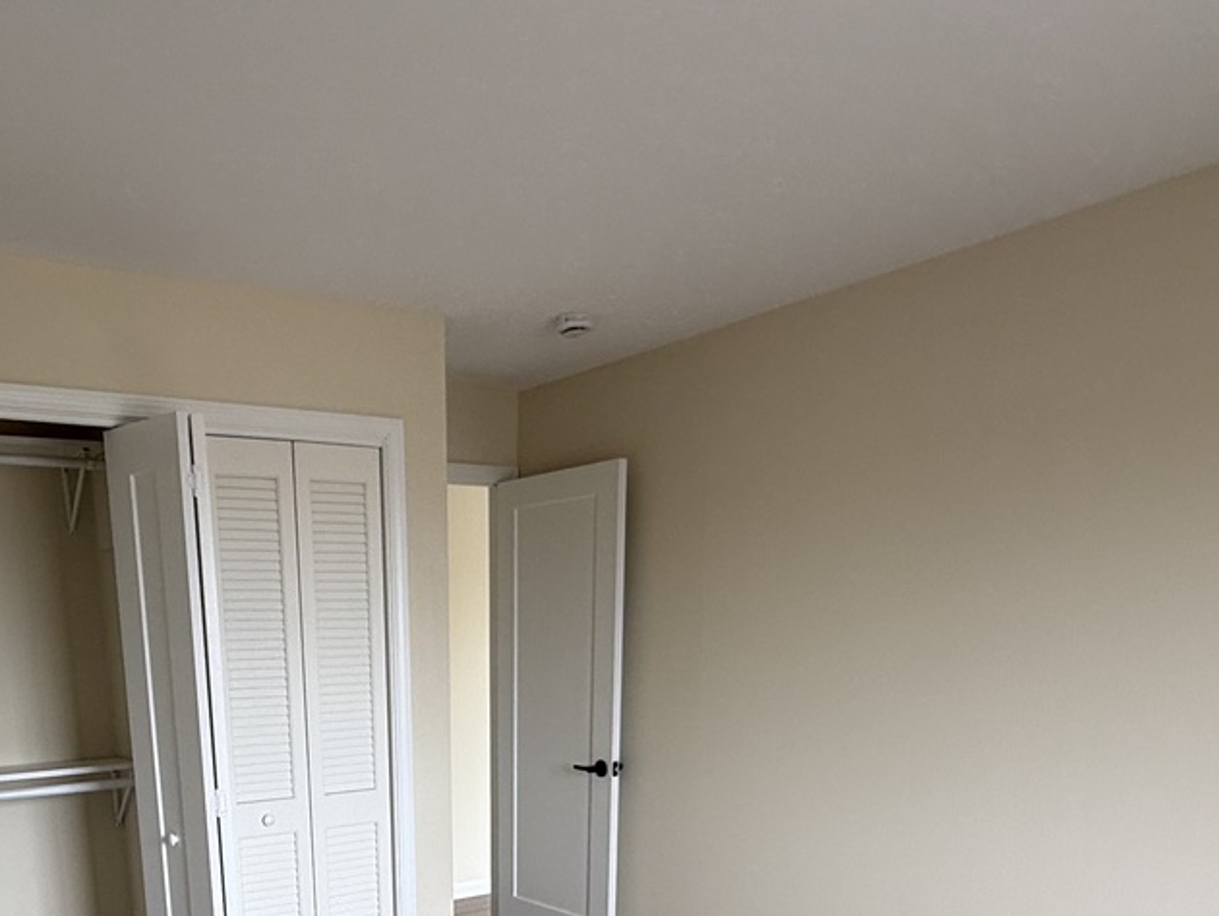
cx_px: 435
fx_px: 1127
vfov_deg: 39.0
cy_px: 920
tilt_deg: -13.2
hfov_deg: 55.9
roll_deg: -0.5
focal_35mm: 32
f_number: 2.2
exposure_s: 1/99
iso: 64
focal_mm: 2.22
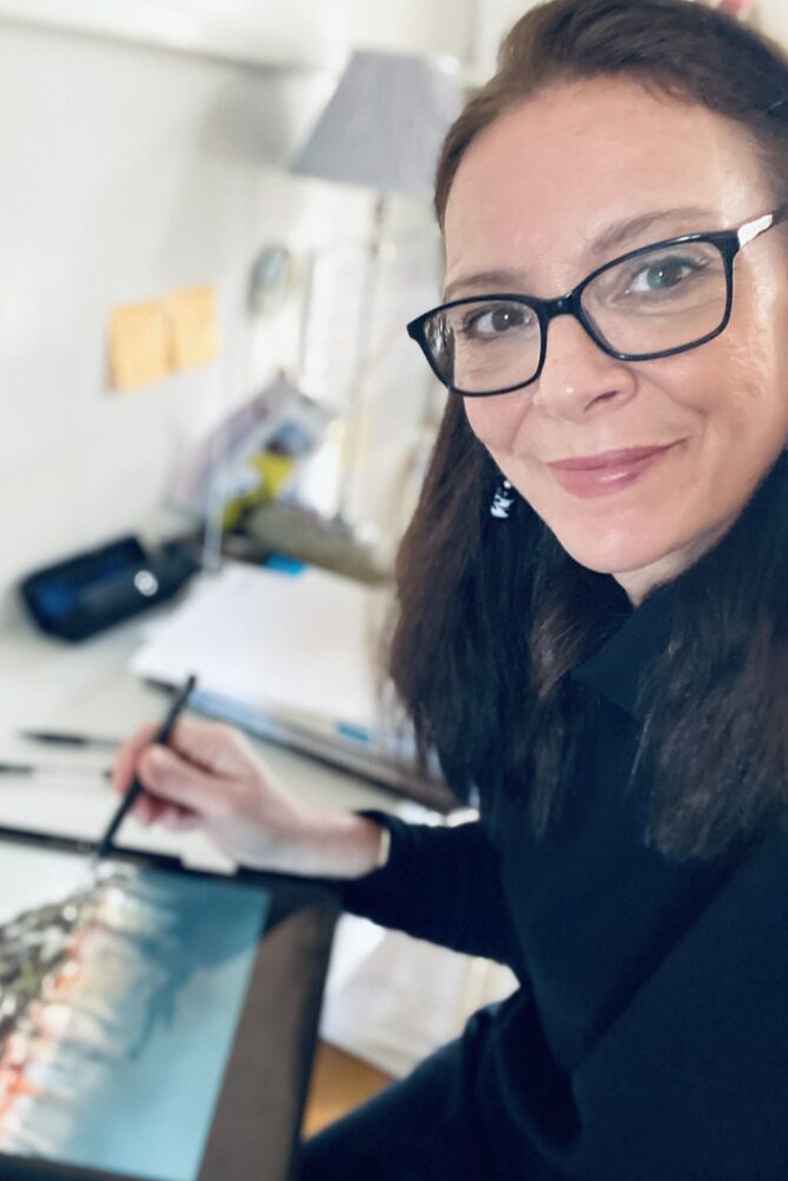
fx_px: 1050
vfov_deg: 58.7
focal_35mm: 32
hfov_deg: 41.1
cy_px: 595
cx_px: 359
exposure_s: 1/30
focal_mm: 2.71
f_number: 2.2
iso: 640
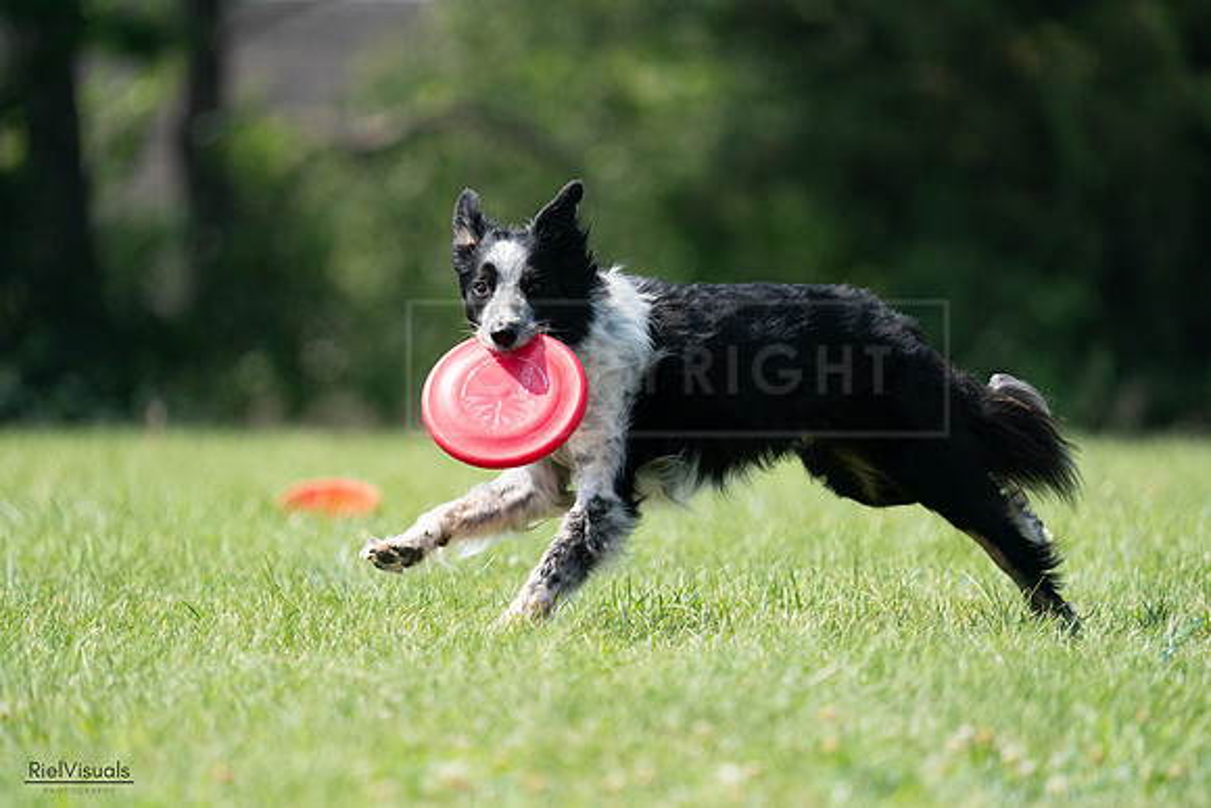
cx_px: 606
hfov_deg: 3.9
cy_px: 404
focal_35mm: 529
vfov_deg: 2.6
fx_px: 17798
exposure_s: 1/4000
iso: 2000
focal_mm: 529
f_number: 6.3
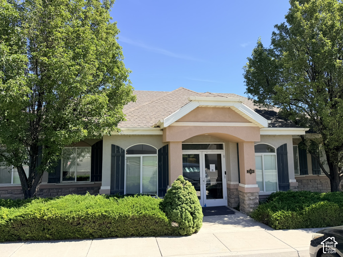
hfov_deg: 71.6
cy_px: 128
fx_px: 238
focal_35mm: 24
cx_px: 172
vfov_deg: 56.8
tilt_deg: +5.7
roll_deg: +0.7
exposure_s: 1/2000
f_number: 1.78
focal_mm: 6.76
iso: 80
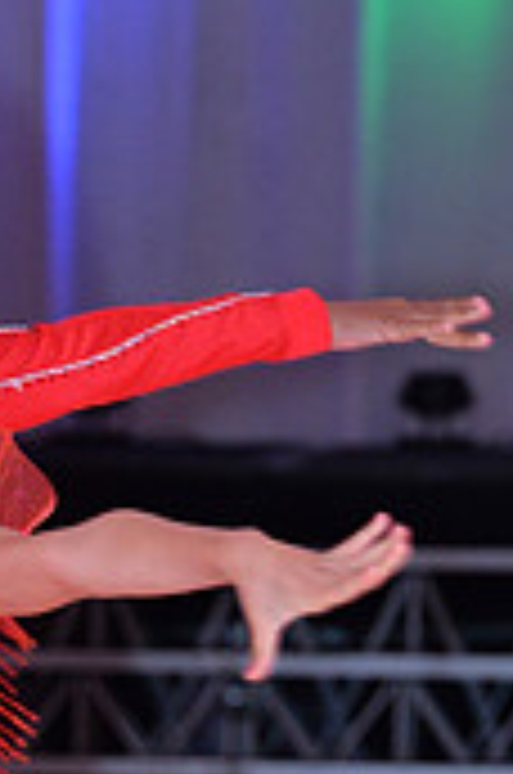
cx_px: -277
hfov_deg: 2.0
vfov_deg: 3.1
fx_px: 14464
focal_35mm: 674
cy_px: 1008
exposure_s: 1/250
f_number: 7.1
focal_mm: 200
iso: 2000
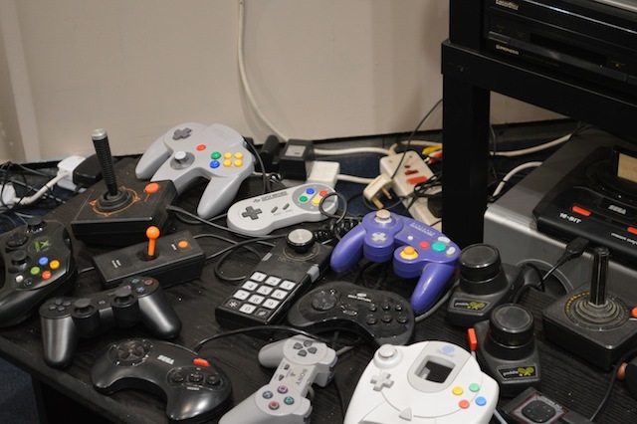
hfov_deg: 24.6
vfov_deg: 16.5
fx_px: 1459
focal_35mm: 82
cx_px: 318
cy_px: 212
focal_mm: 55
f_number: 5.6
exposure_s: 1/15
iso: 500
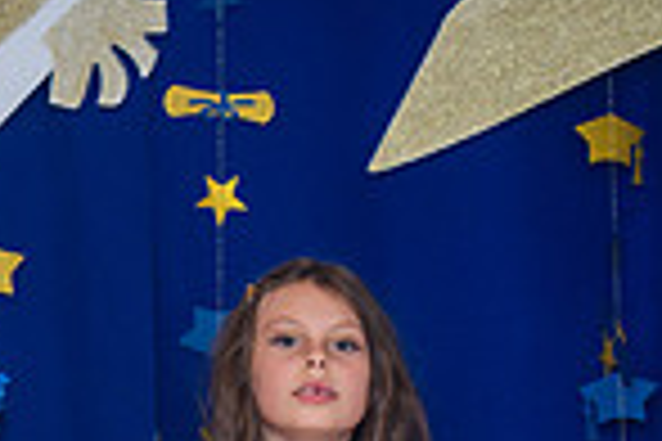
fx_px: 5093
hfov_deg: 7.4
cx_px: 9
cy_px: 718
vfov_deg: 4.9
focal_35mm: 277
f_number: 3.5
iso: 320
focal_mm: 70
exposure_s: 1/200
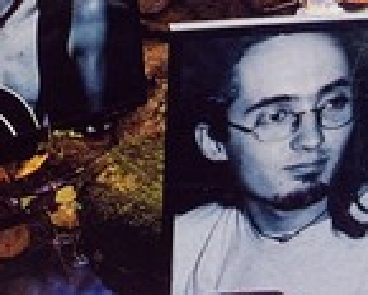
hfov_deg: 20.6
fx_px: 969
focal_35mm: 89
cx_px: -23
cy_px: -20
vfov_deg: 16.8
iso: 1157
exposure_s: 1/33.3
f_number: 1.8
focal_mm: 3.96
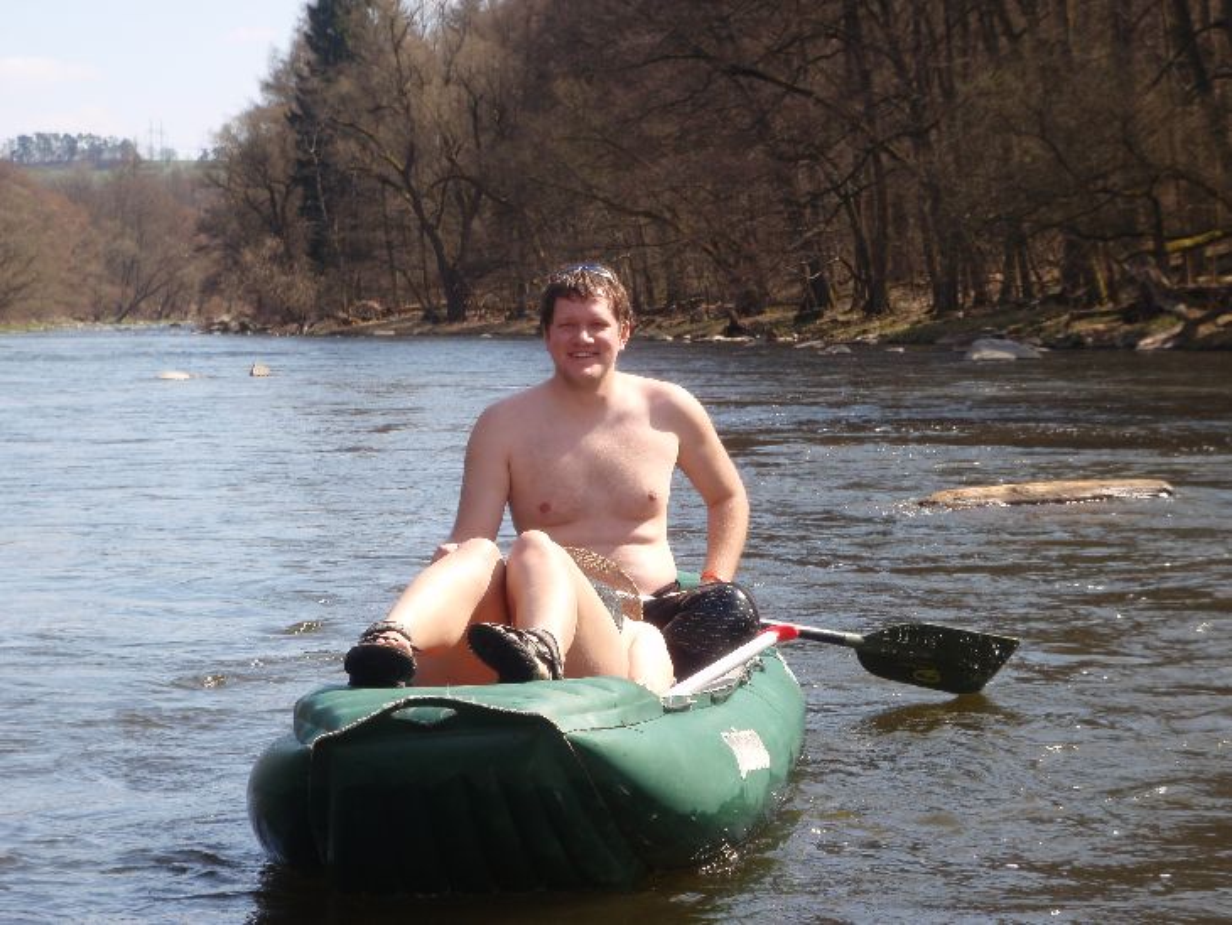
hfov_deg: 19.3
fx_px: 3631
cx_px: 616
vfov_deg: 14.5
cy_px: 462
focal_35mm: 102
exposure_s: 1/160
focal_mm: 18.2
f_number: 5.1
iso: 64
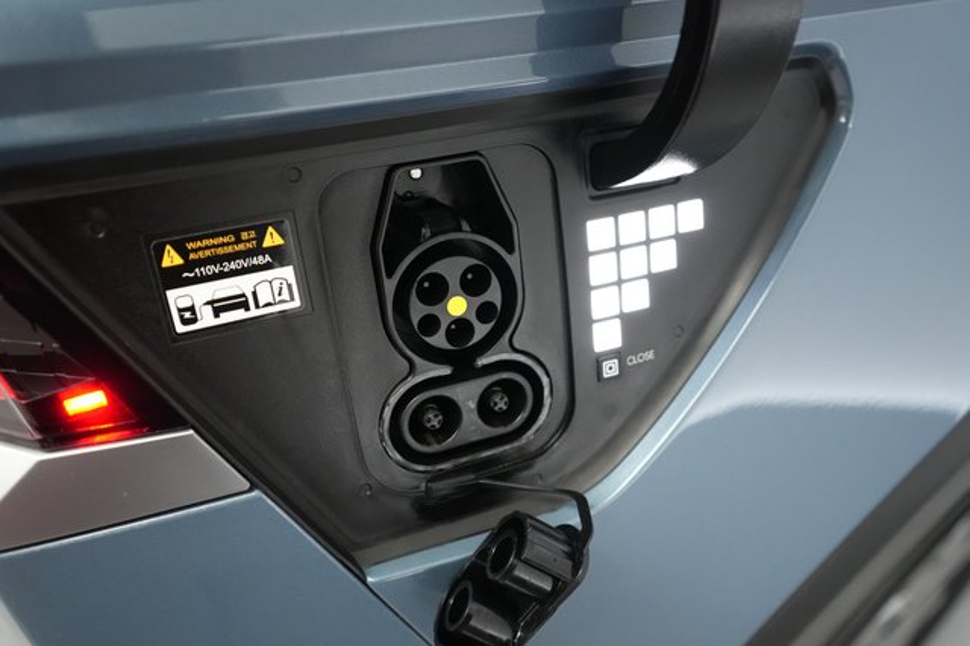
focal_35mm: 27
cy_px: 323
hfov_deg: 67.4
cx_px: 485
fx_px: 727
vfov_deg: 47.9
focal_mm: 27
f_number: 4
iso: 6400
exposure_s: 1/160
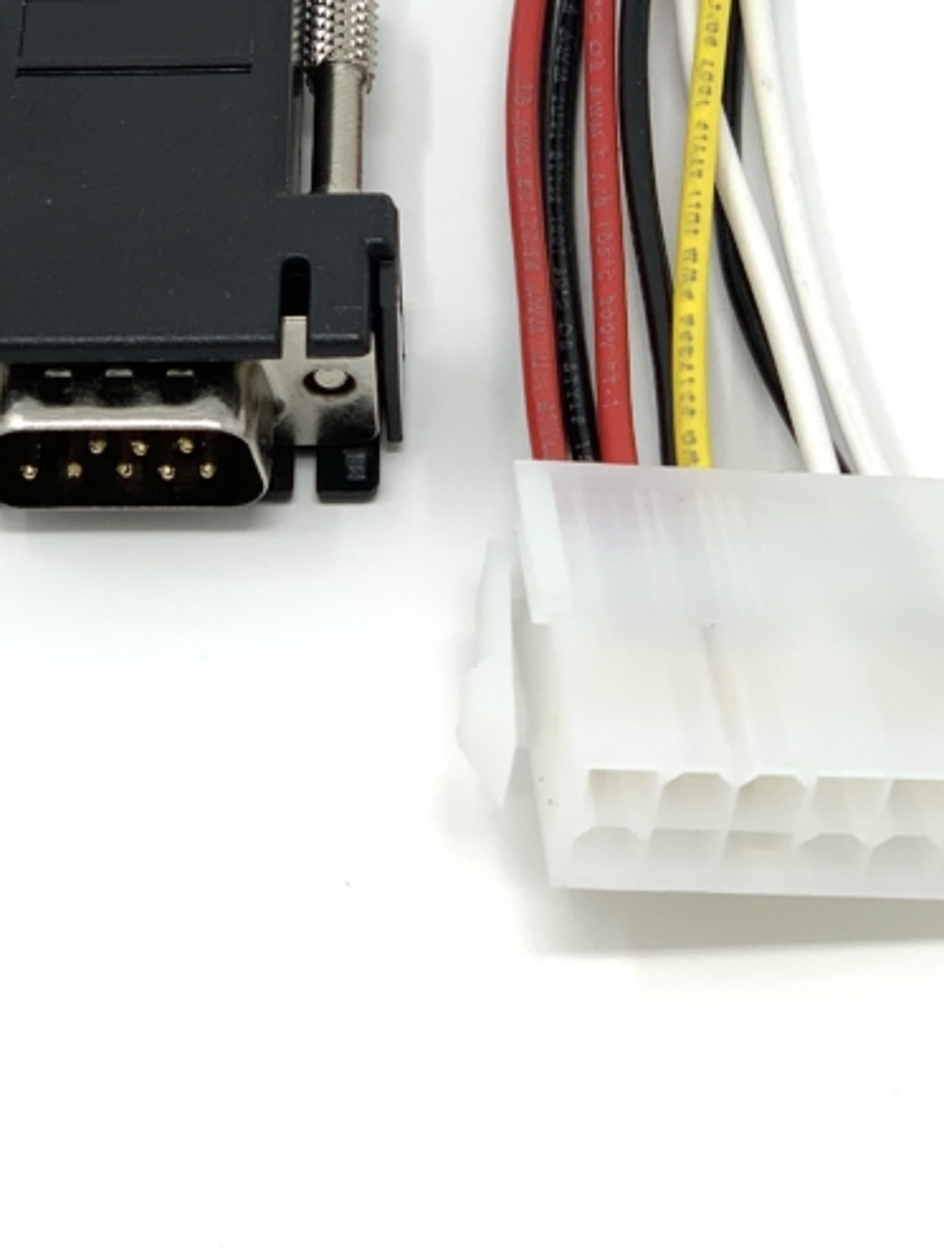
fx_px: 3894
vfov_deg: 18.1
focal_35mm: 107
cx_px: 466
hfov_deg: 13.8
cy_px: 157
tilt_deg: -47.6
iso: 16
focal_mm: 6
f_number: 2.4
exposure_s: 1/135
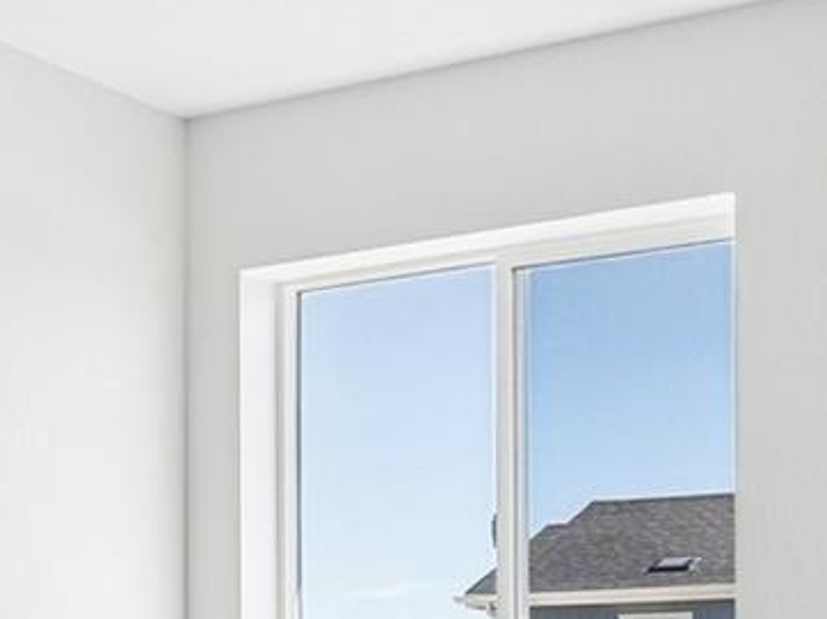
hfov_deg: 27.6
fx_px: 1674
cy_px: 715
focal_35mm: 70
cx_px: 560
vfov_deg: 19.8
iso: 100
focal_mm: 11
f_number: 8
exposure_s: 1/45
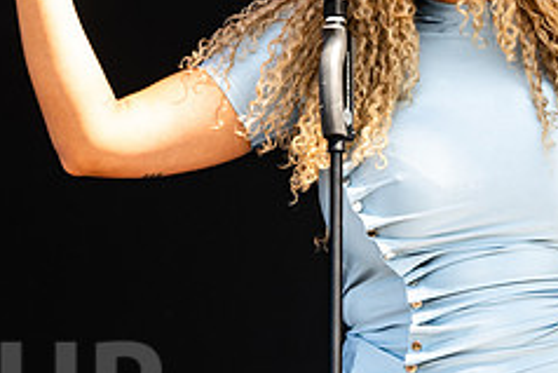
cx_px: 324
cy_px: -32
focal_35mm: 450
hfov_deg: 4.6
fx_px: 6979
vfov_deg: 3.1
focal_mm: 135
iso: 400
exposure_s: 1/1000
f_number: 4.5
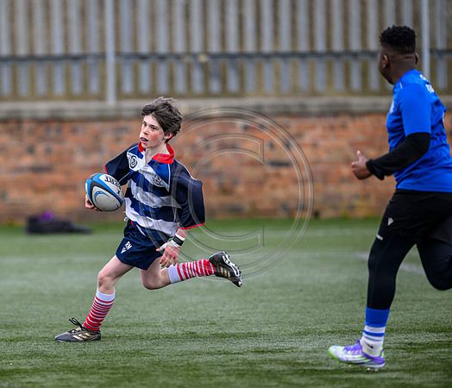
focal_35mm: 470
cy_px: 194
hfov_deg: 4.0
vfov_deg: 3.4
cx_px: 161
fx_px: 6471
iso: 500
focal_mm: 400
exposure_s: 1/2000
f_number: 3.5
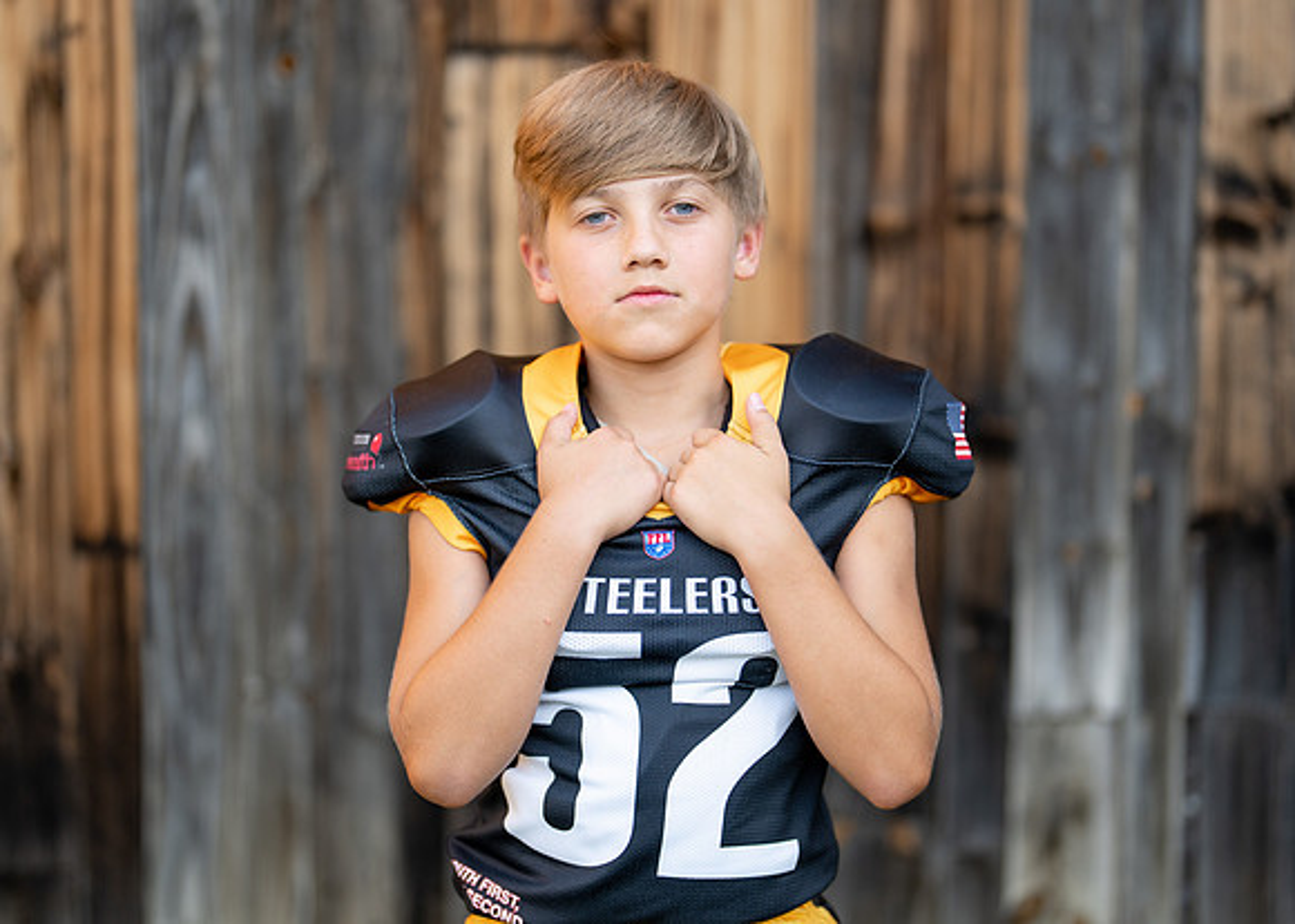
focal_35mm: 59
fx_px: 2170
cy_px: 473
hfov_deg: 33.2
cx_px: 654
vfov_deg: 24.0
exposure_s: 1/1600
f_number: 1.2
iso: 100
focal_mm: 50
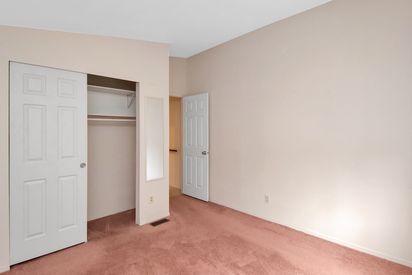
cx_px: 193
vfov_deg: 70.4
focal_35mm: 17
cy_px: 142
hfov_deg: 93.2
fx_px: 195
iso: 800
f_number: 5
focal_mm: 10
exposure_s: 1/100
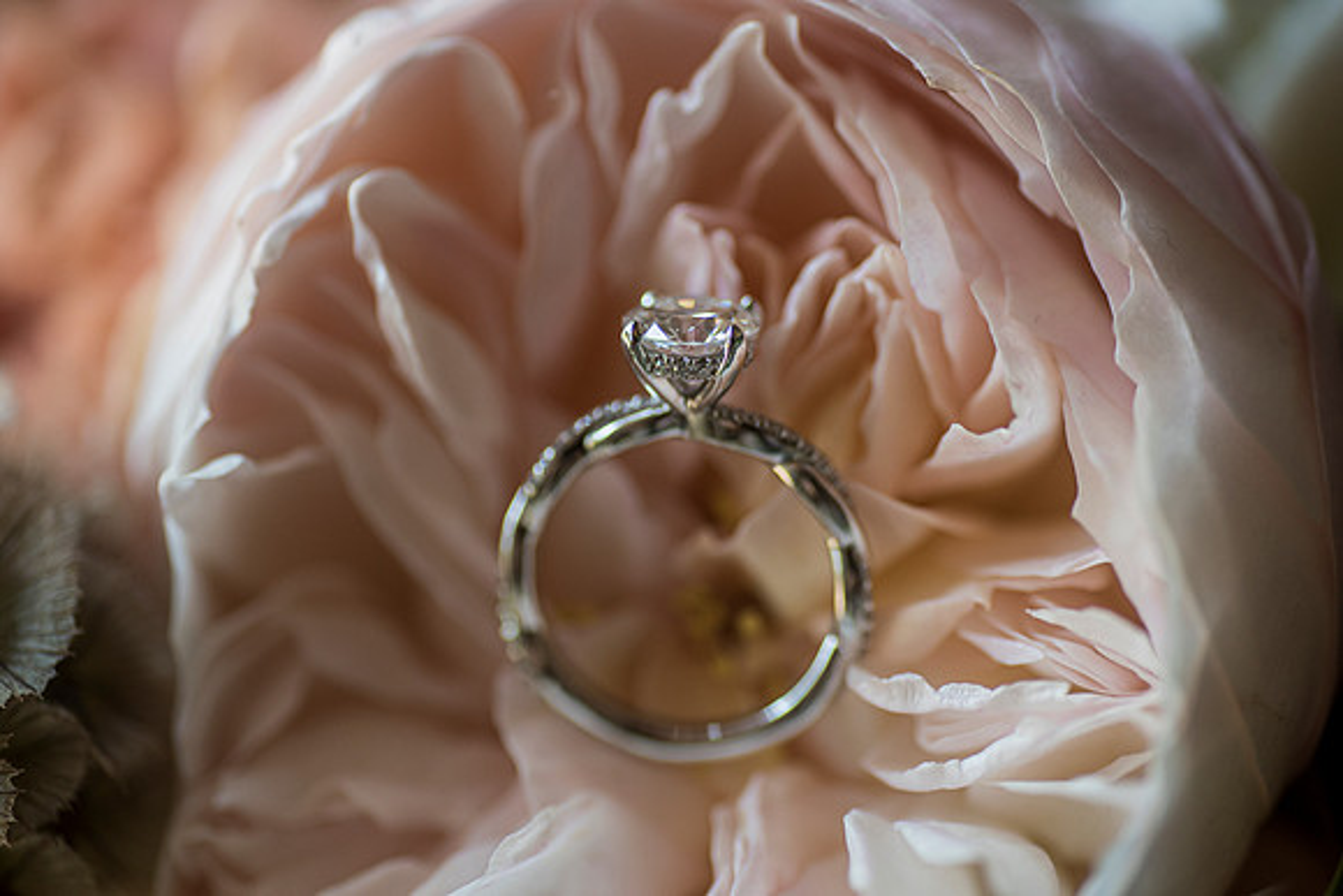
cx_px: 672
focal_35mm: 90
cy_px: 448
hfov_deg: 22.6
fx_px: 3358
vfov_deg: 15.2
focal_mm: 90
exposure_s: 1/400
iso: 800
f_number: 4.5
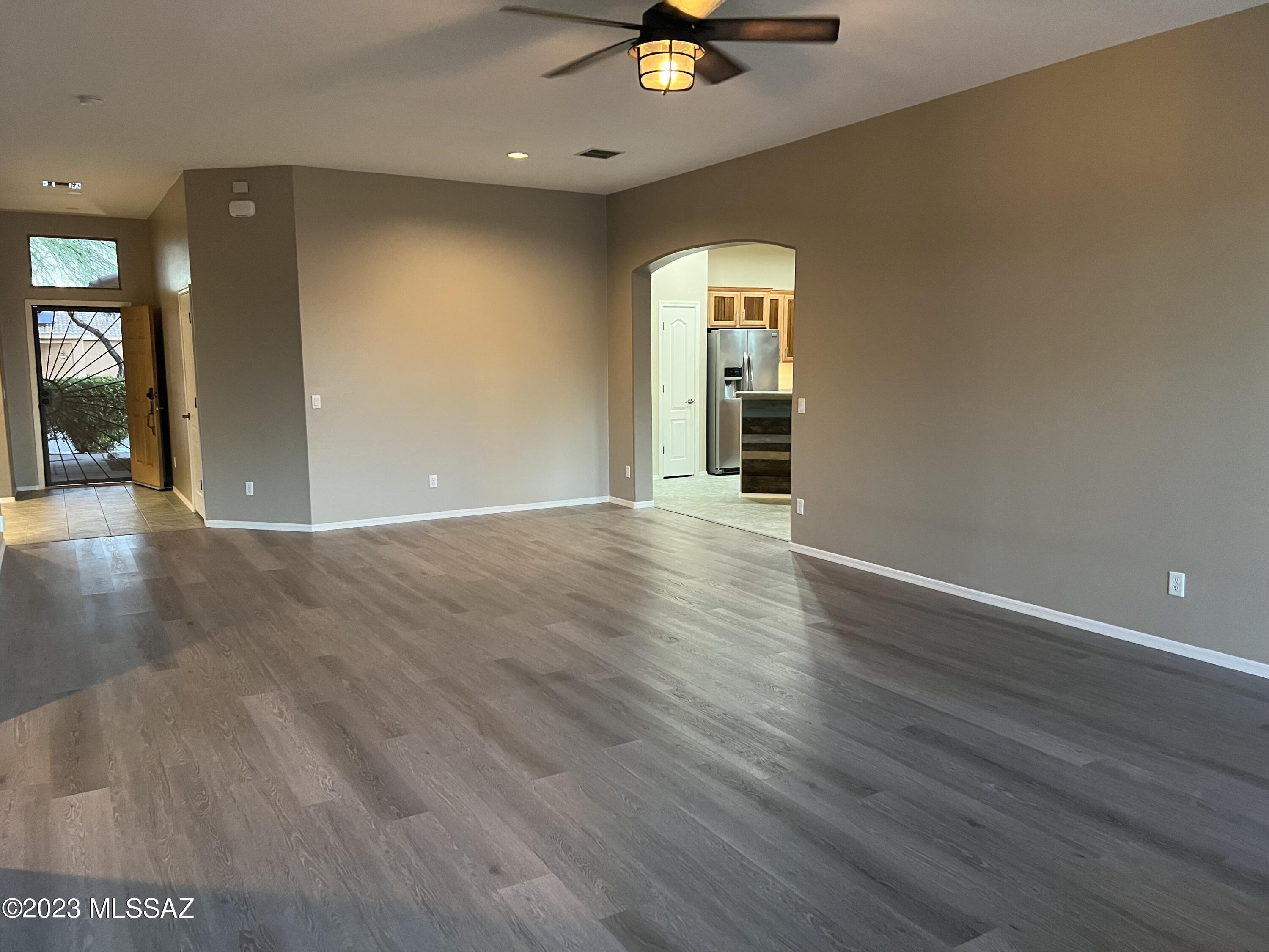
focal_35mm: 26
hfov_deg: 67.3
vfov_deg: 53.1
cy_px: 476
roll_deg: +0.4
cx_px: 634
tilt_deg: -8.3
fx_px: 953
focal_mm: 5.7
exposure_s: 1/40
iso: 400
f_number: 1.5
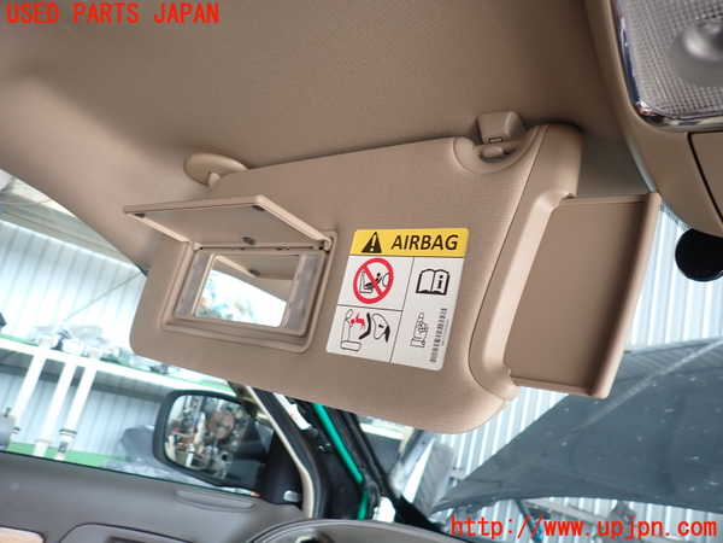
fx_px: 522
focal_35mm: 25
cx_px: 362
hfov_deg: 69.4
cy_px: 272
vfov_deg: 54.9
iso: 100
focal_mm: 4.5
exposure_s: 1/60
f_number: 2
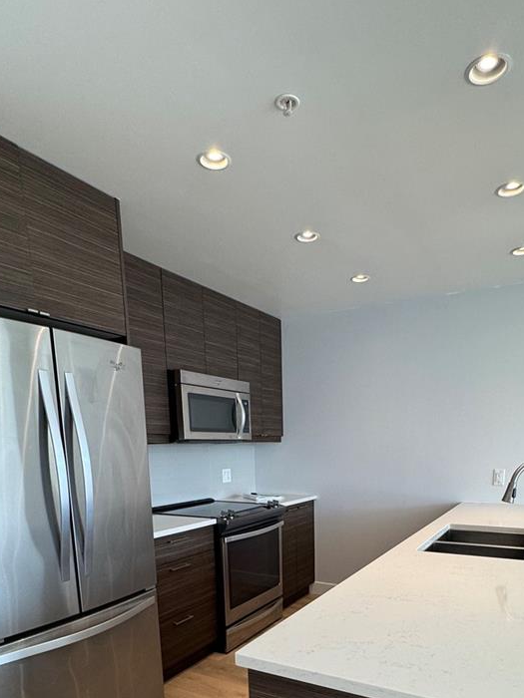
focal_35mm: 24
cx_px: 291
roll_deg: +1.6
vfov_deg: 65.7
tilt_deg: -11.9
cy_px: 548
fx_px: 484
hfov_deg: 56.7
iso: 160
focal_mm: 2.22
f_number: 2.2
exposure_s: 1/120
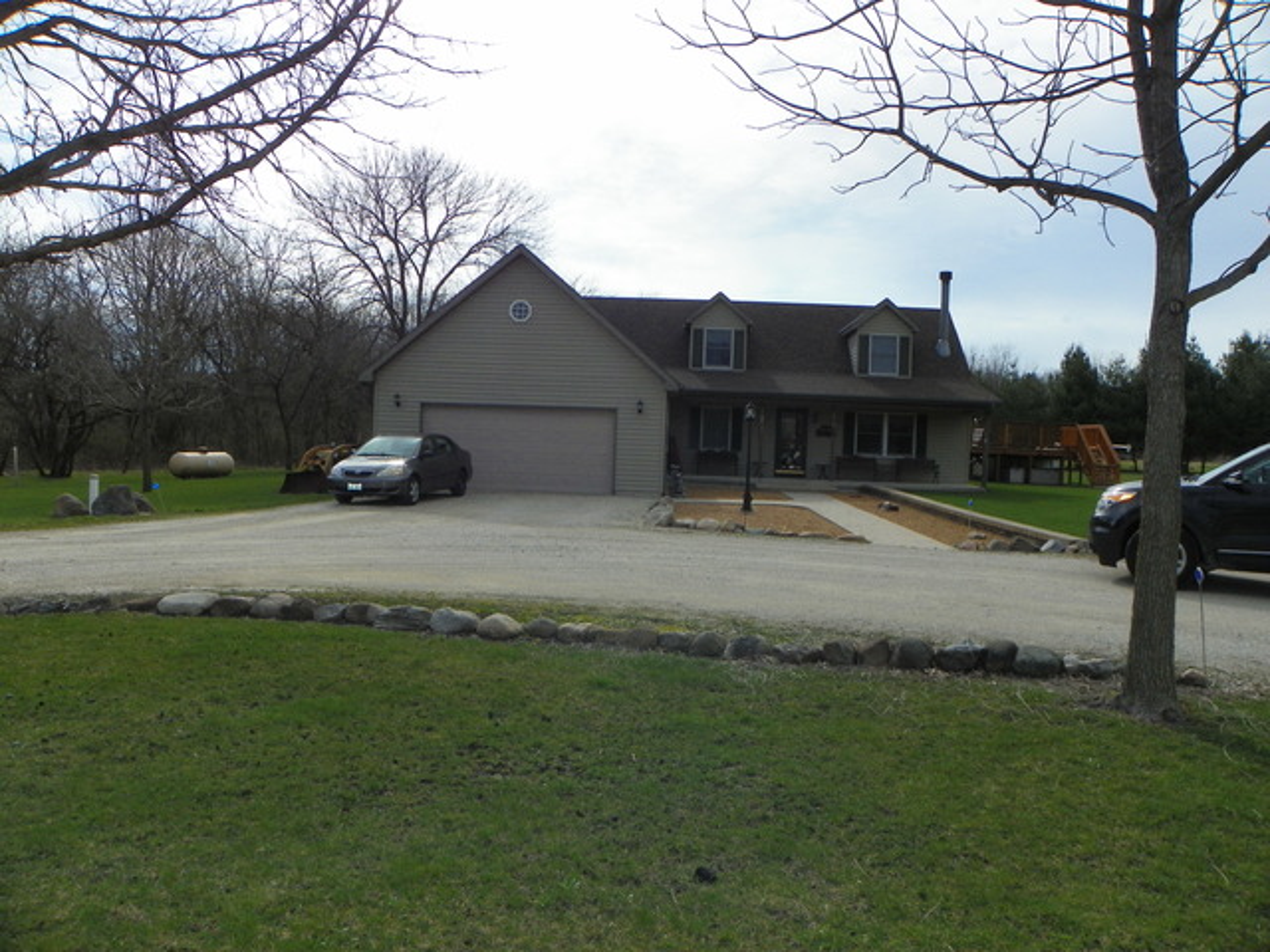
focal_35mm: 26
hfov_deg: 67.3
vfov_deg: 53.1
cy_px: 476
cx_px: 635
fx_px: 954
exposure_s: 1/640
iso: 64
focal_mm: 4.6
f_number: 5.6
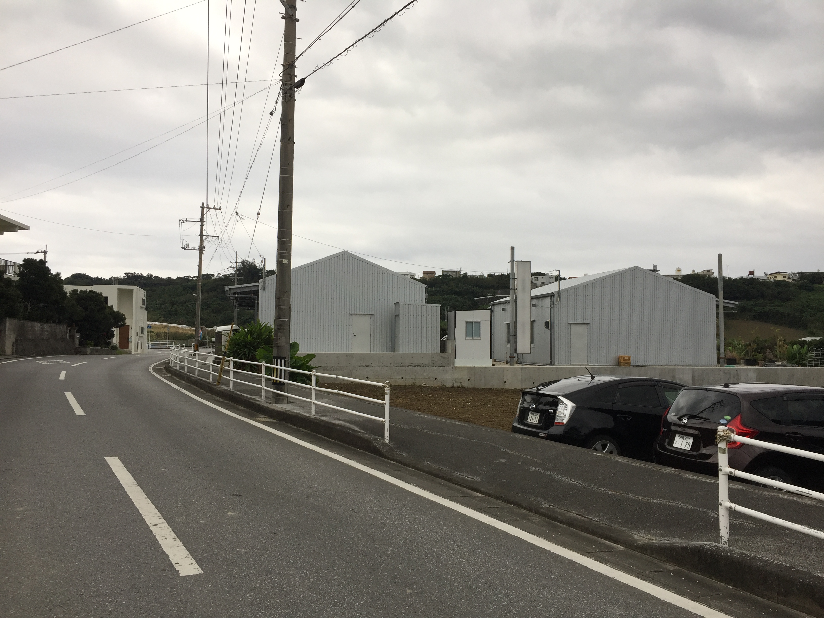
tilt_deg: +1.6
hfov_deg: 61.7
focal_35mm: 29
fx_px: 690
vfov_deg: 48.2
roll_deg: -1.6
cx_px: 412
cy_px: 309
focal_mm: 4.15
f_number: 2.2
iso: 40
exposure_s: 1/120
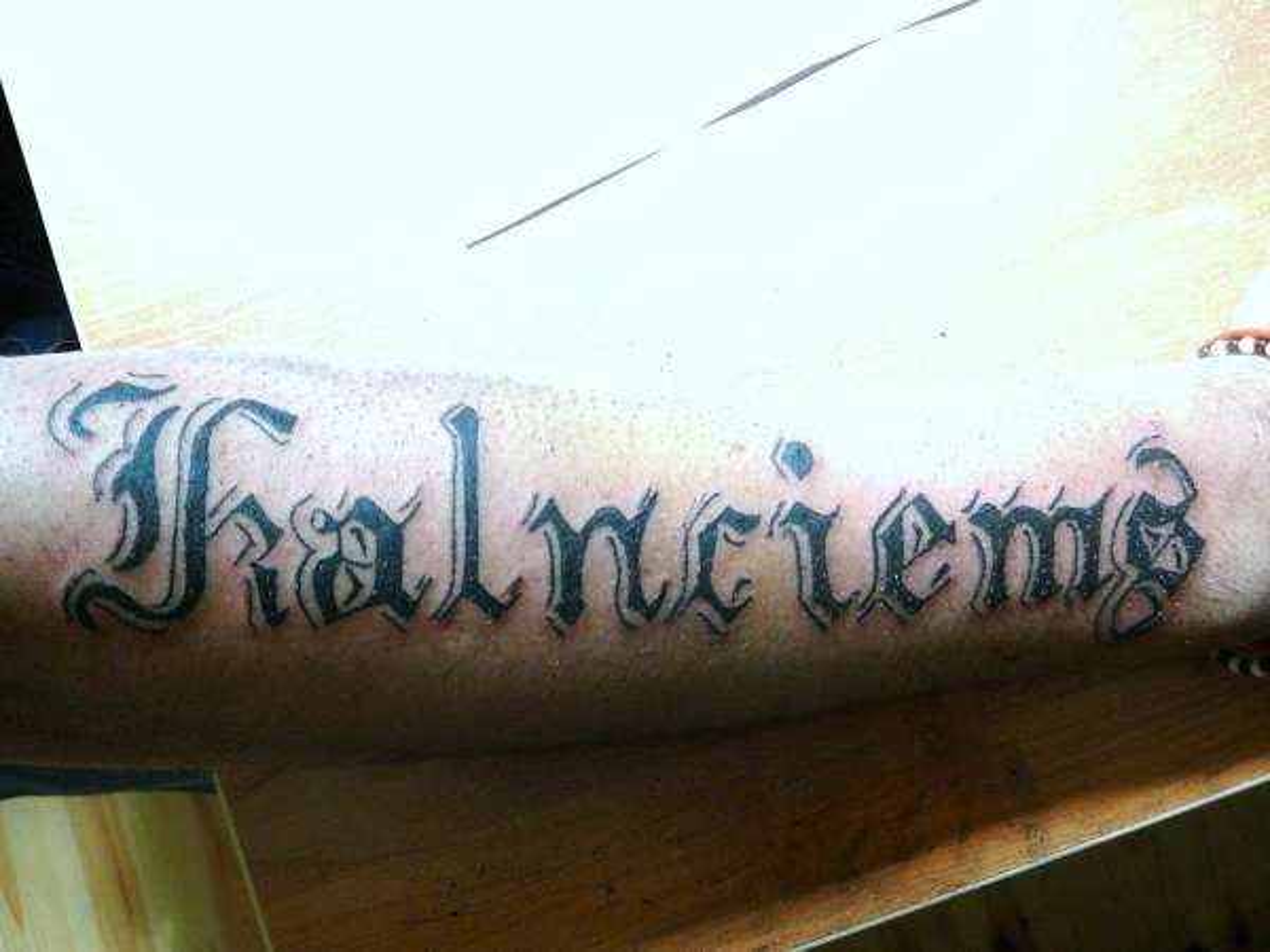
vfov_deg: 40.7
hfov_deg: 52.6
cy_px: 476
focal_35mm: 35
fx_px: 1284
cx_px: 635
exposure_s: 1/50
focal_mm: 5.2
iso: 100
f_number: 2.8
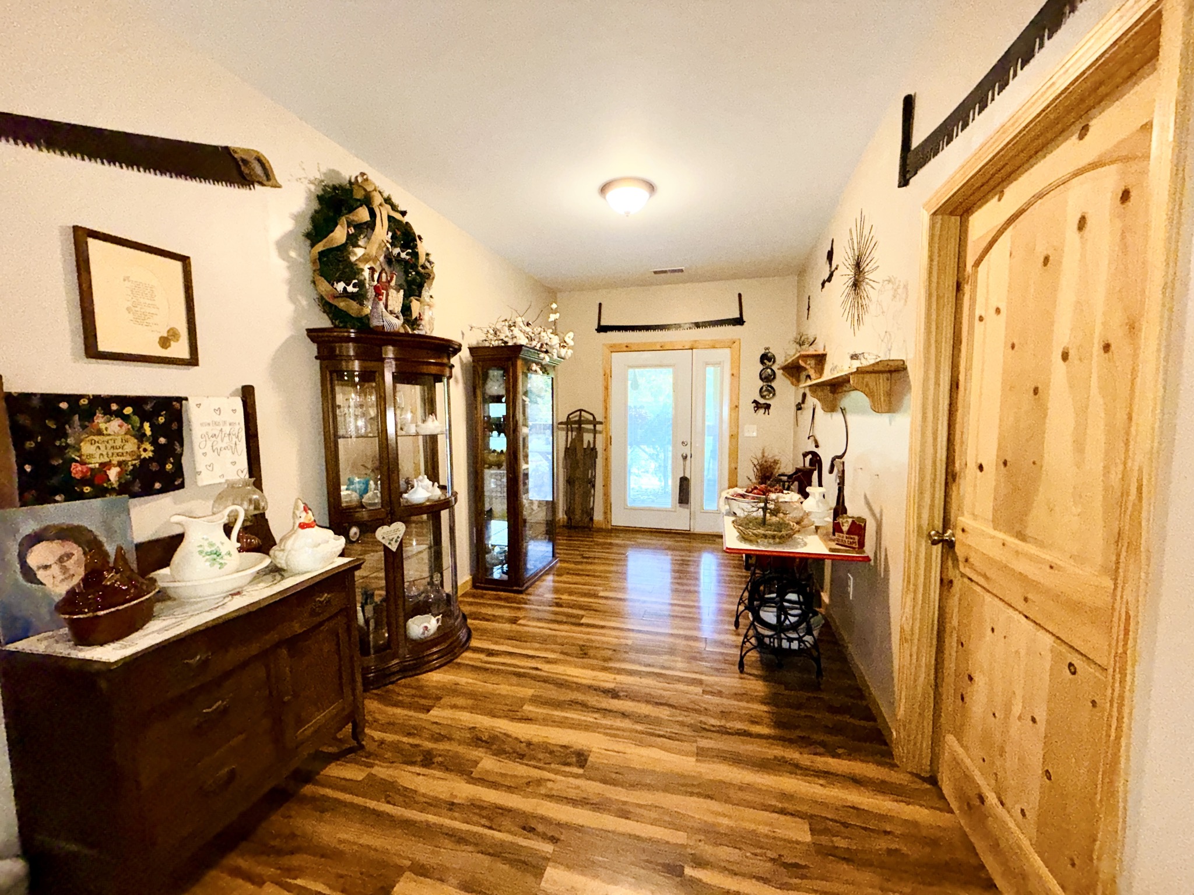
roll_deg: +0.0
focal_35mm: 14
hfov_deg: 102.1
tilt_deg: -5.1
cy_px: 448
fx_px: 483
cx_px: 597
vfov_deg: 85.7
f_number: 2.2
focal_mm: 2.22
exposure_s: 1/60
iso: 250
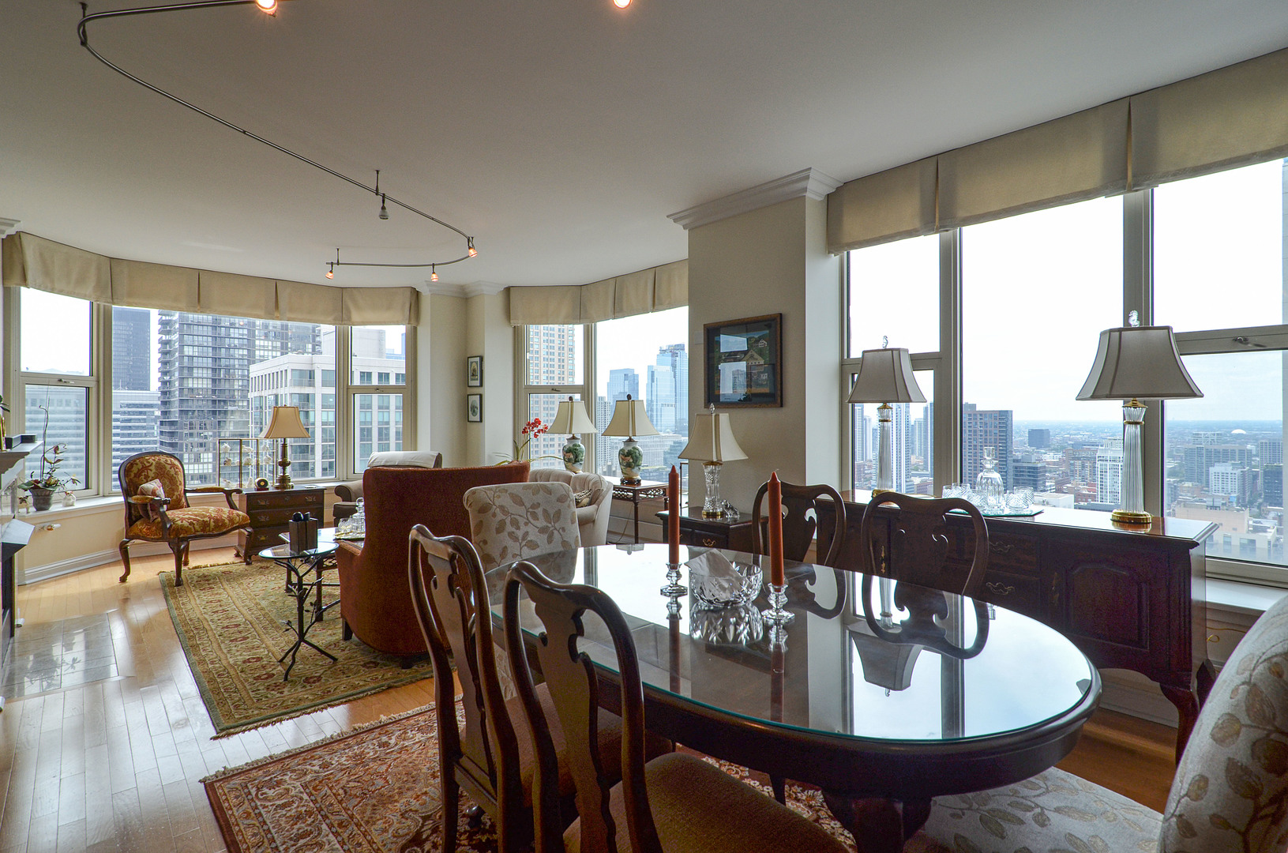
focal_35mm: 16
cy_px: 426
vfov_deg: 71.8
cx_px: 644
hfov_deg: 95.1
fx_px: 589
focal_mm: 11
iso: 200
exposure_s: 1/160
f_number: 6.3
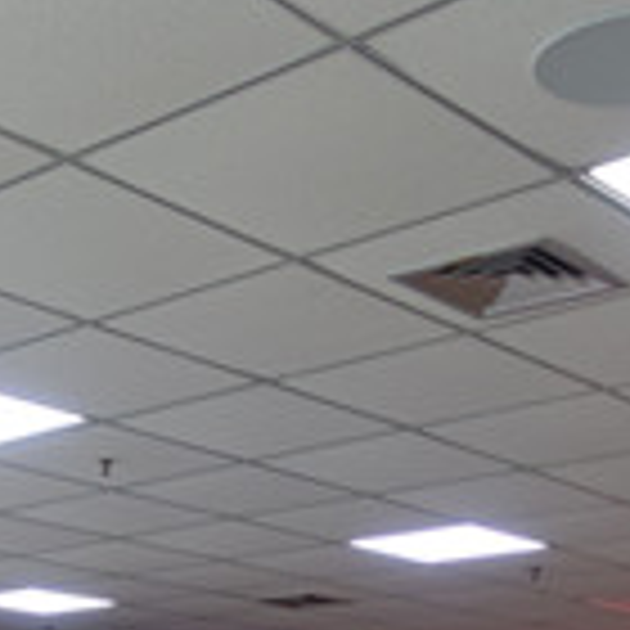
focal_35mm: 74
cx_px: 166
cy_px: 754
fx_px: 1524
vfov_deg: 21.7
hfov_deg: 23.2
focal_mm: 8.8
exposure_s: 1/30
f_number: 1.8
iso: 200
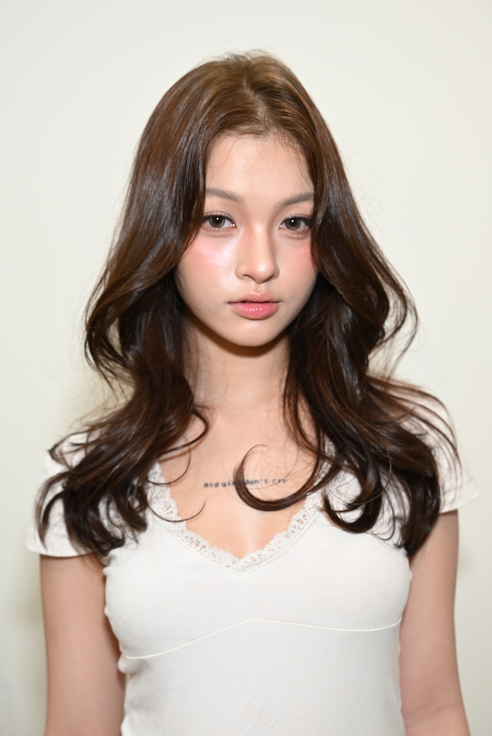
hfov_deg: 24.2
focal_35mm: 56
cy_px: 368
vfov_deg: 35.6
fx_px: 1146
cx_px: 246
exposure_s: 1/100
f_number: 4
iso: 1000
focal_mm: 56
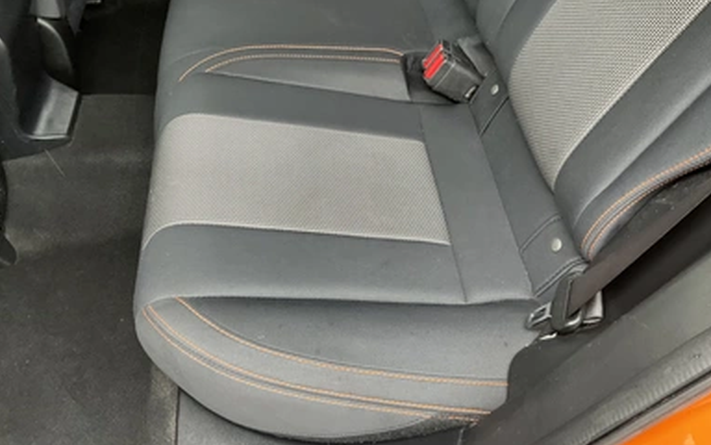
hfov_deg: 59.7
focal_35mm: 32
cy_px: 215
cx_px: 350
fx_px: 620
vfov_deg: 39.4
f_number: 1.8
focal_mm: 3
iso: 125
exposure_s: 1/60
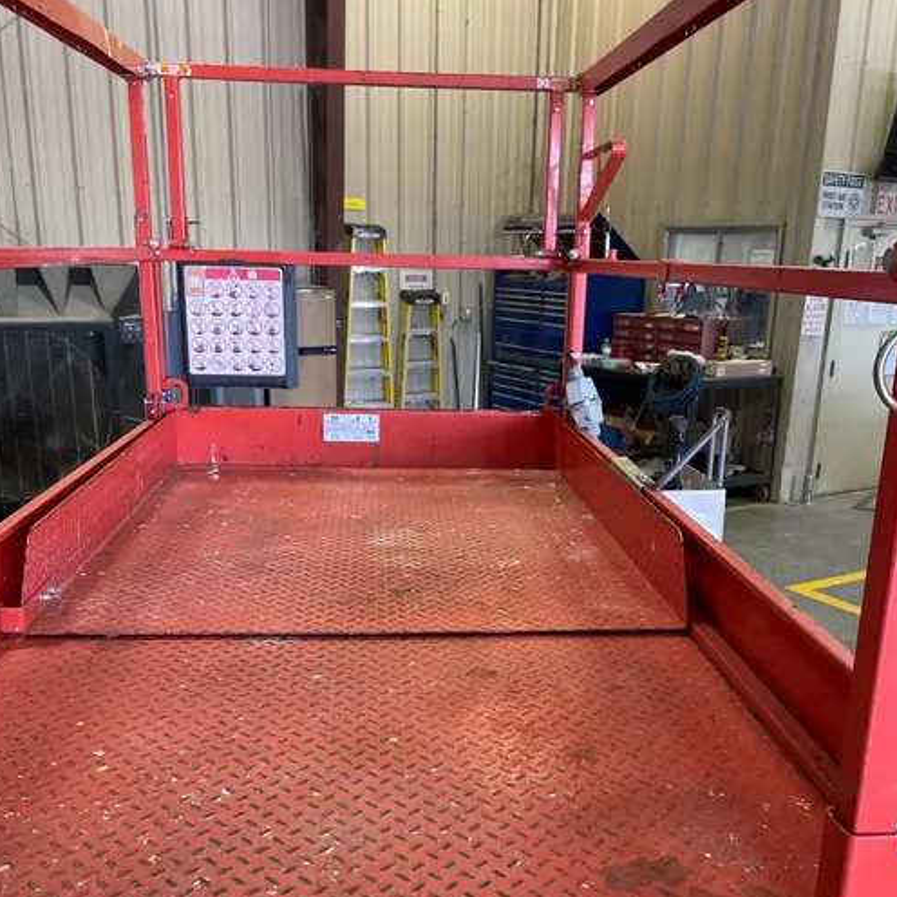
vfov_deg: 48.0
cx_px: 458
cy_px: 560
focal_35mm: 34
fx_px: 997
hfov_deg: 48.4
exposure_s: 1/60
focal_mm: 4.2
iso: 125
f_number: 1.6
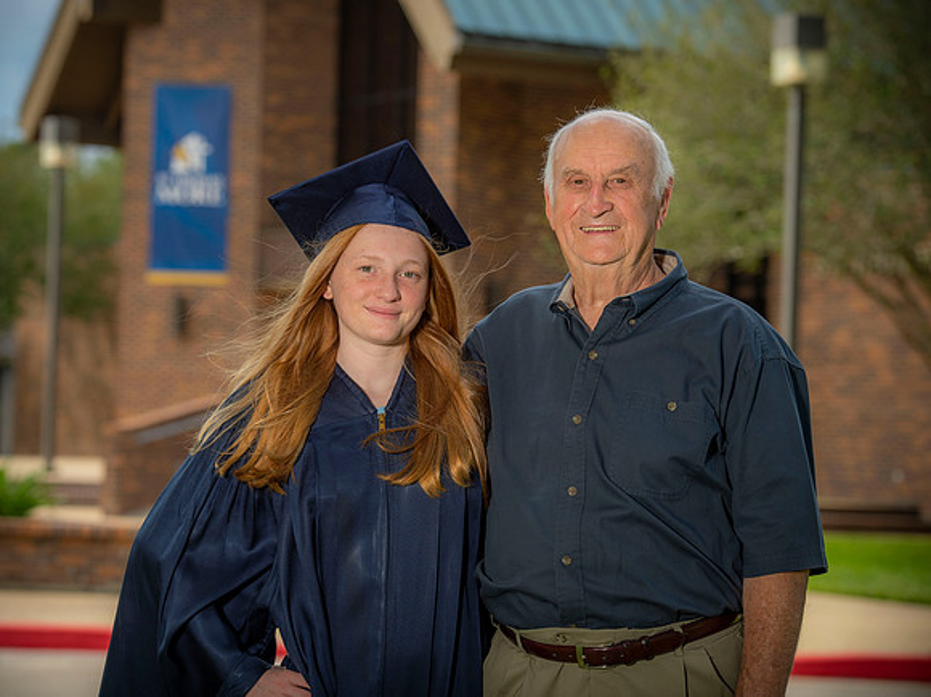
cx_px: 426
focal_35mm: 119
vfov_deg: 12.4
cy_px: 348
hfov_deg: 16.6
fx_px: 3196
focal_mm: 110
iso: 80
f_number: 5.6
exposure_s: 1/250
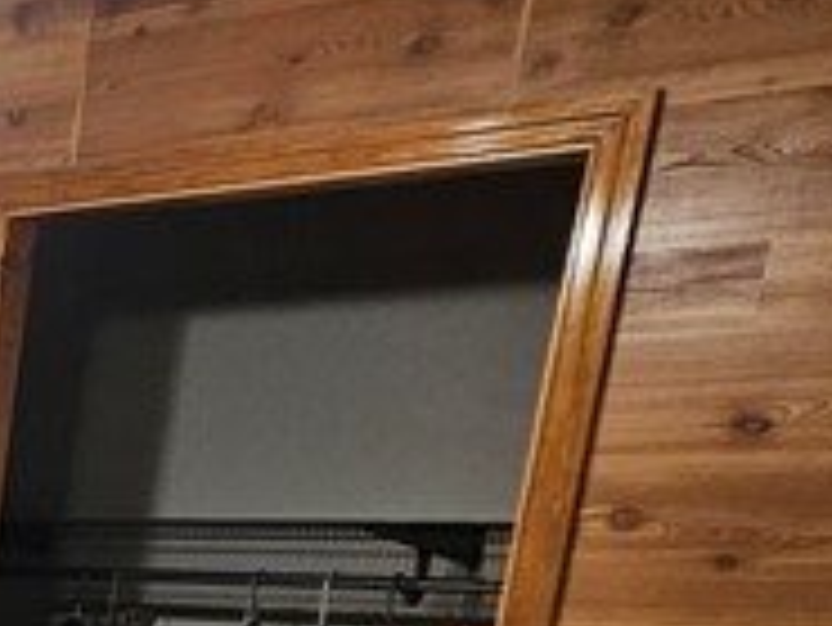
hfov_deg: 16.5
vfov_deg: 18.1
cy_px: 955
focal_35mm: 72
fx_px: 1732
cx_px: -1012
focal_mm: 2.2
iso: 125
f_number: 2.2
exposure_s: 1/60
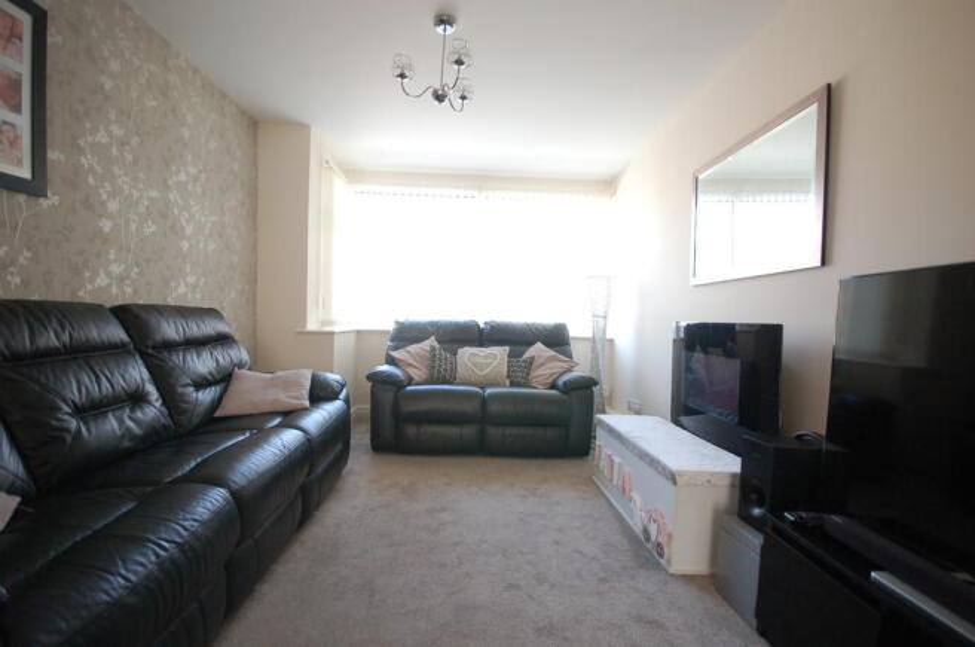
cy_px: 324
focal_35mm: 15
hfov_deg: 100.5
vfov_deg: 77.1
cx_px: 488
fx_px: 406
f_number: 4.5
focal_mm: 10
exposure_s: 1/80
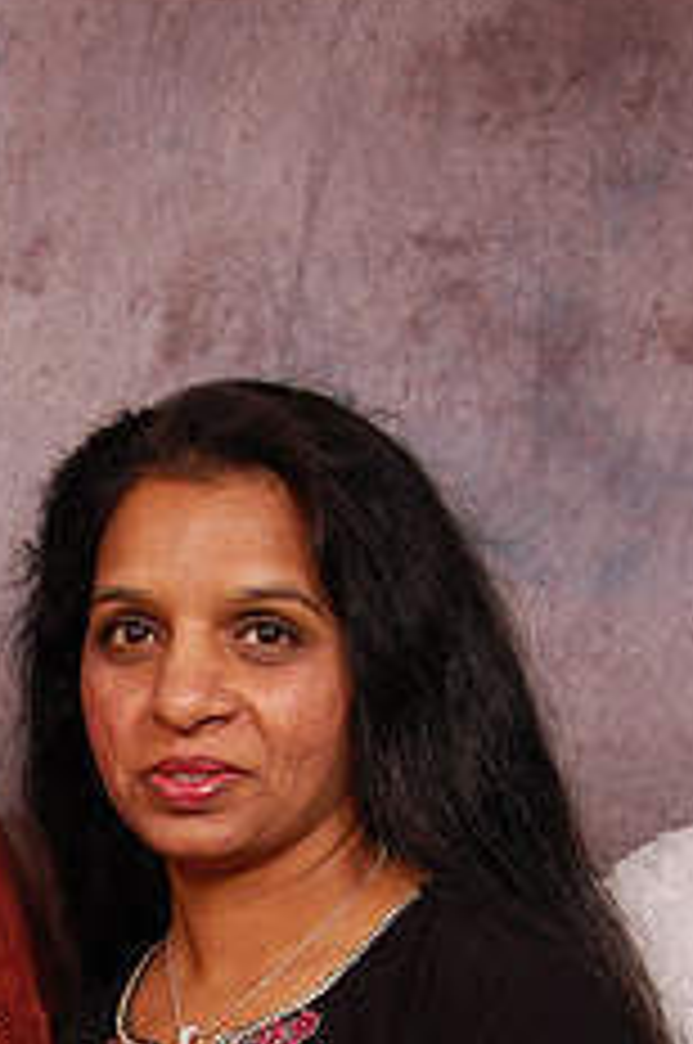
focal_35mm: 131
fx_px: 3801
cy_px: 1202
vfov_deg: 15.2
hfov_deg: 10.3
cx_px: -58
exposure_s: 1/200
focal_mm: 35
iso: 400
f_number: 5.6
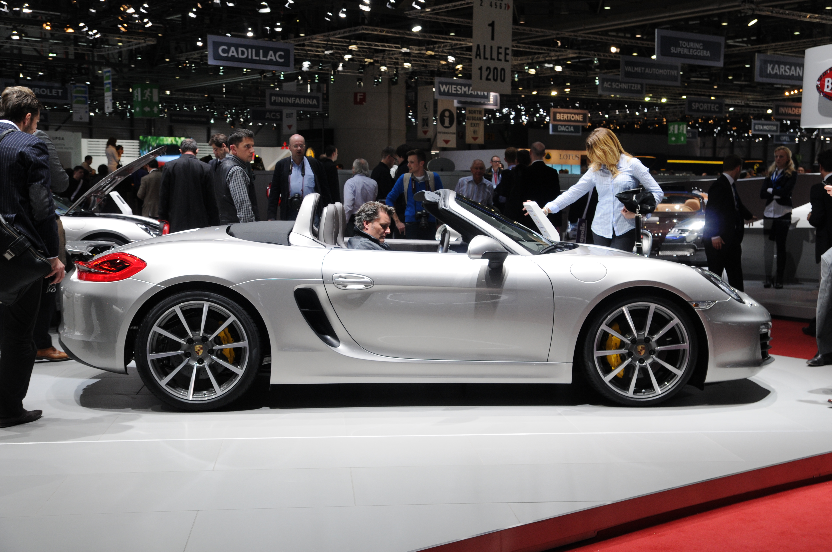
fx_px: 1073
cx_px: 416
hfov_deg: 42.4
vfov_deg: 28.9
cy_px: 276
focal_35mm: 46
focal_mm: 31
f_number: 6.7
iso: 400
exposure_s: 1/180
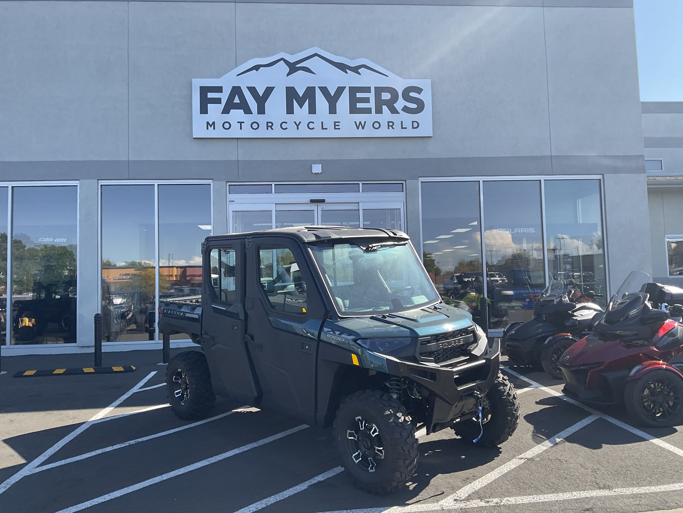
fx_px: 572
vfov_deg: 48.2
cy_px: 256
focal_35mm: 29
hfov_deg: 61.7
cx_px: 342
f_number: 1.8
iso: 16
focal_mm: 3
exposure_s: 1/586
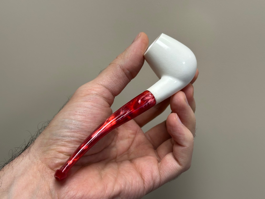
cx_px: 132
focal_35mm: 48
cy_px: 100
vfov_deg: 30.3
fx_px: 367
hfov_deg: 39.7
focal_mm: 6.86
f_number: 1.78
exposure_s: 1/121
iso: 80
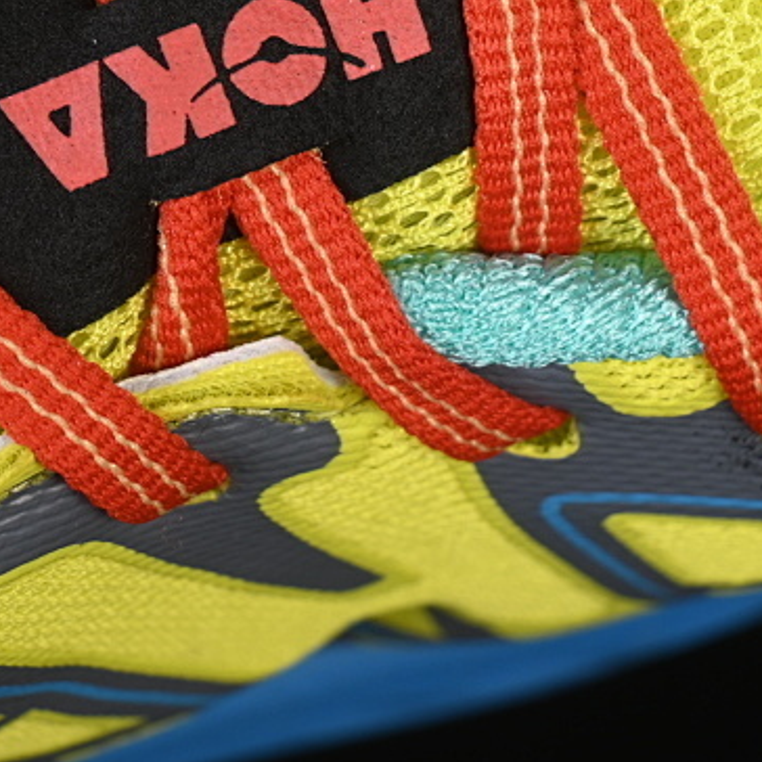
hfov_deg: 9.3
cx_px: 281
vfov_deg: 9.2
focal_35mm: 189
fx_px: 4707
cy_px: 96
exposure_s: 1/80
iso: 160
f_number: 7.1
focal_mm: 50
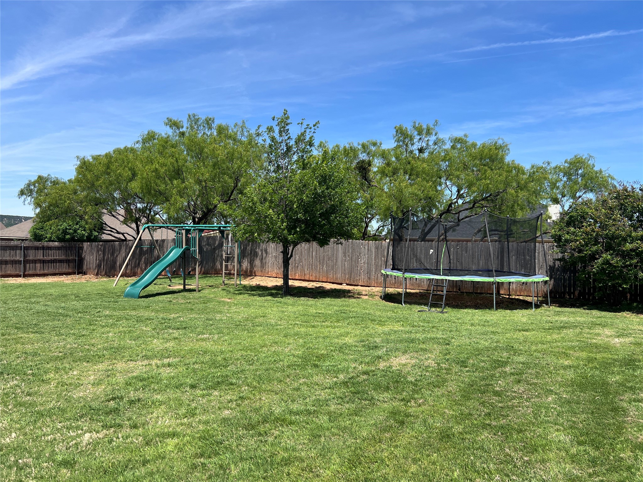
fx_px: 483
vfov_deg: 53.1
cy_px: 241
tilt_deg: +1.1
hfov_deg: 67.3
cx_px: 322
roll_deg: -0.4
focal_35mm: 26
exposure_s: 1/3257
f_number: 1.5
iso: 50
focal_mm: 5.7
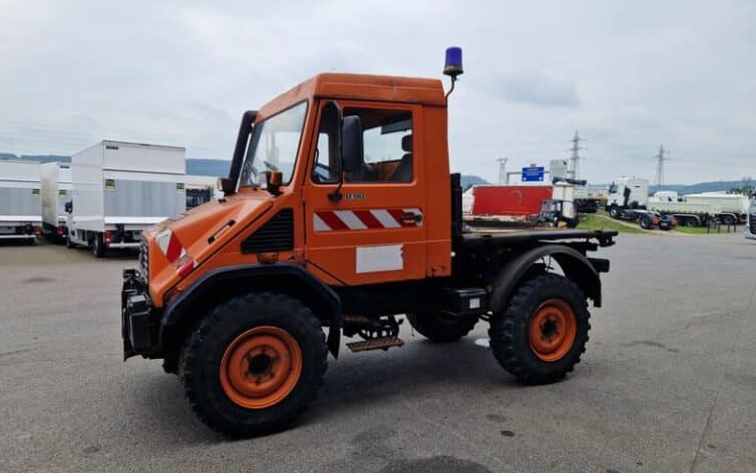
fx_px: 515
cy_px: 238
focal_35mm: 25
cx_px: 369
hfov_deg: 72.5
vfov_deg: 49.3
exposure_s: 1/5848
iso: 50
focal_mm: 5.4
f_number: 1.8
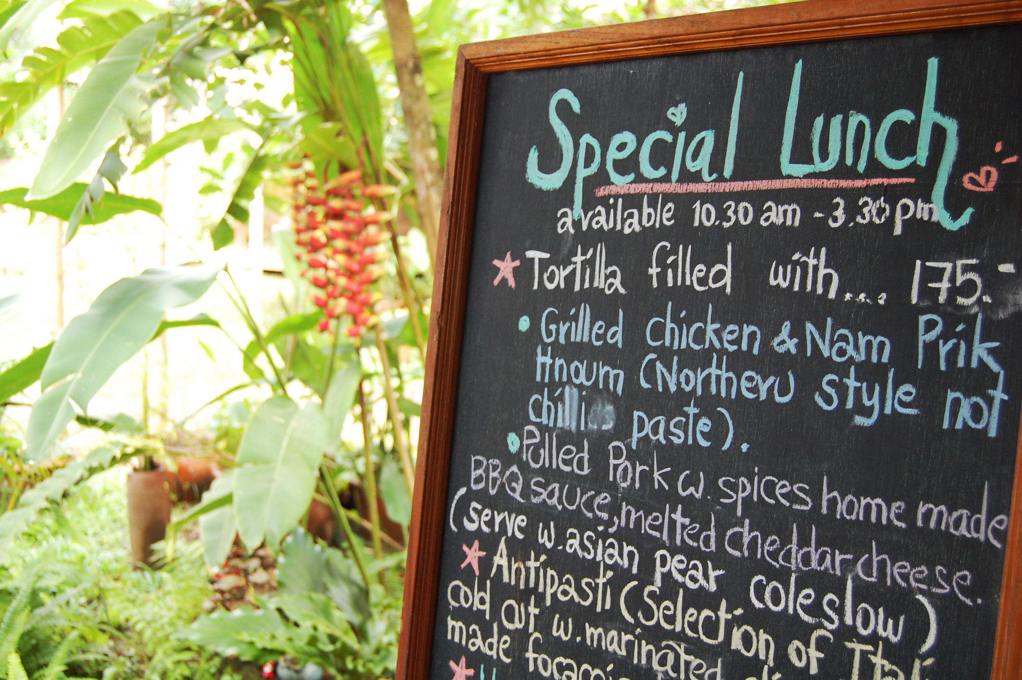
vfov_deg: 31.8
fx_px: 1191
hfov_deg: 46.4
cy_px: 340
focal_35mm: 42
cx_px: 511
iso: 400
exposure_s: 1/50
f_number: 4.2
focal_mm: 28
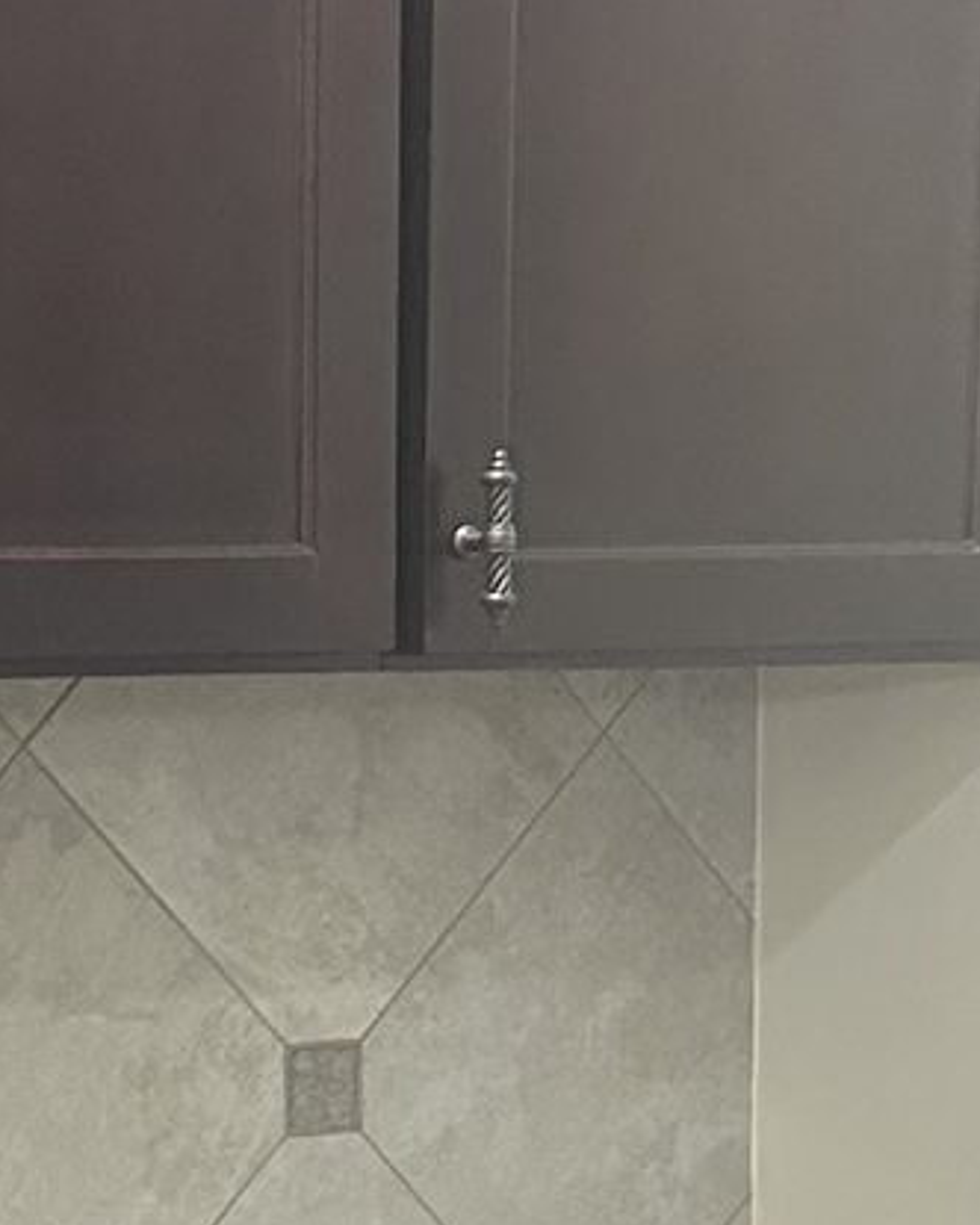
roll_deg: +0.9
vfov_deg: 14.5
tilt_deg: -7.8
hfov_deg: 11.6
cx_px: -201
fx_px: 4713
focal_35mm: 130
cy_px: 1358
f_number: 1.78
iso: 640
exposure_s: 1/60
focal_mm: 6.86
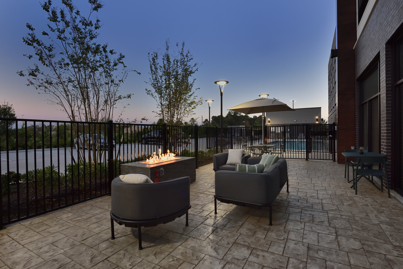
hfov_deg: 93.3
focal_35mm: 17
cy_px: 134
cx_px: 202
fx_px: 190
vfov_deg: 70.5
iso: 1250
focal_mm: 17
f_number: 10
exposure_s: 1/60
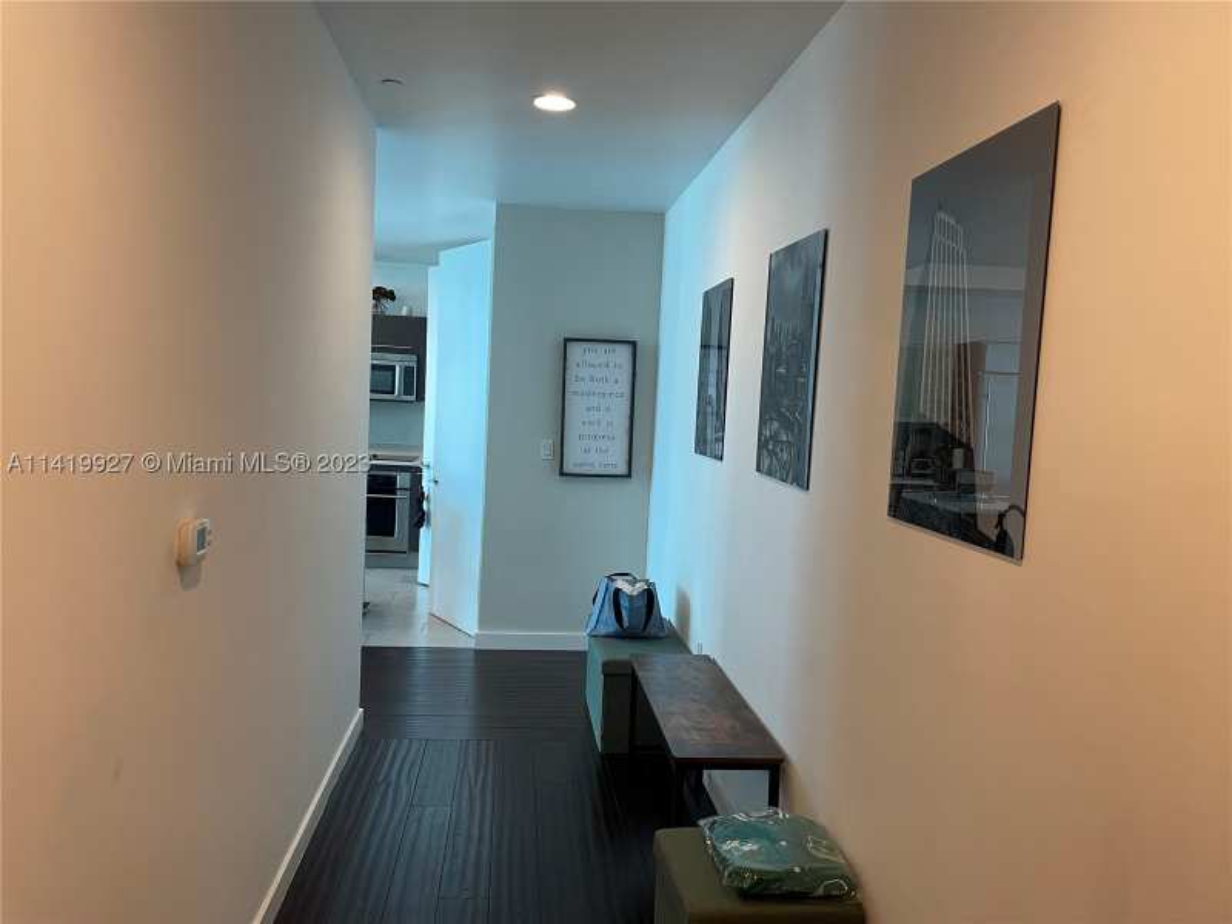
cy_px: 462
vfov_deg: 53.1
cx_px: 616
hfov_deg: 67.3
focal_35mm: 26
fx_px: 925
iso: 125
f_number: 1.6
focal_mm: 4.2
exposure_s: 1/60
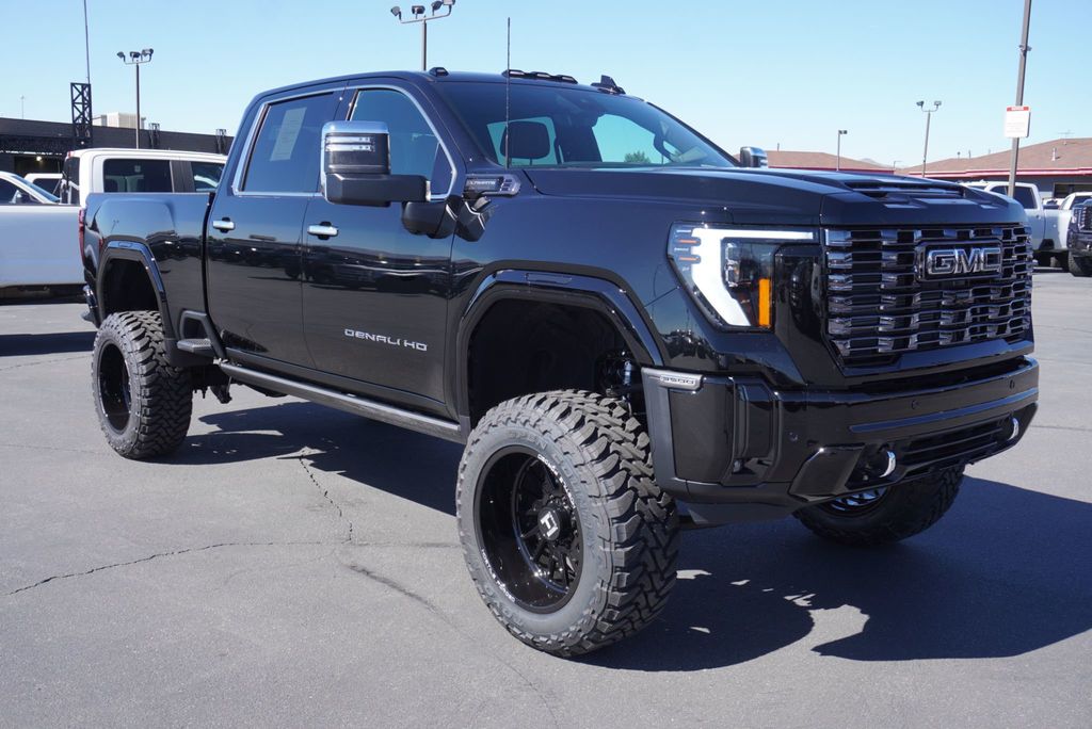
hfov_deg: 53.1
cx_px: 546
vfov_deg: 36.9
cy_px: 364
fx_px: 1093
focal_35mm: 36
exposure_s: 1/160
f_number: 6.3
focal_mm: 24
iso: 100
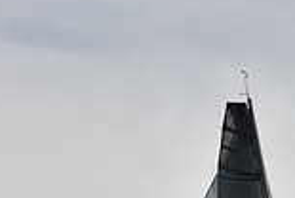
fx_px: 2299
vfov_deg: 4.8
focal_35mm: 280
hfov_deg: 7.3
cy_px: 524
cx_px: 294
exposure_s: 1/800
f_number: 9
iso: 250
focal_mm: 75
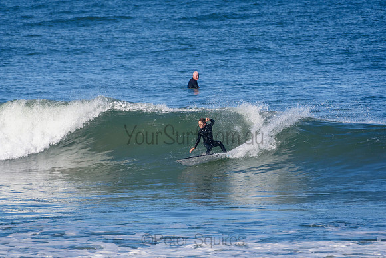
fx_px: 8043
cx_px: 193
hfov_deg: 2.7
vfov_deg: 1.8
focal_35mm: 750
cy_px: 129
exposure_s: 1/2000
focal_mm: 500
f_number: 5.6
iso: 360
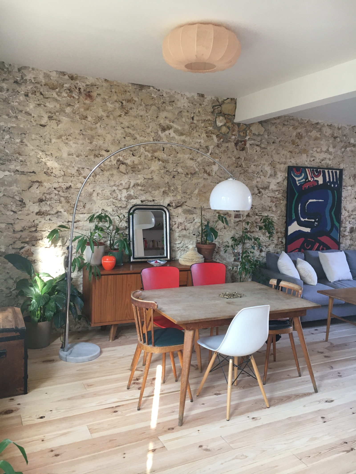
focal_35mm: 29
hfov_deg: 48.2
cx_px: 178
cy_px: 237
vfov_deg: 61.7
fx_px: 398
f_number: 2.2
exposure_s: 1/33
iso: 50
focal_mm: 4.15
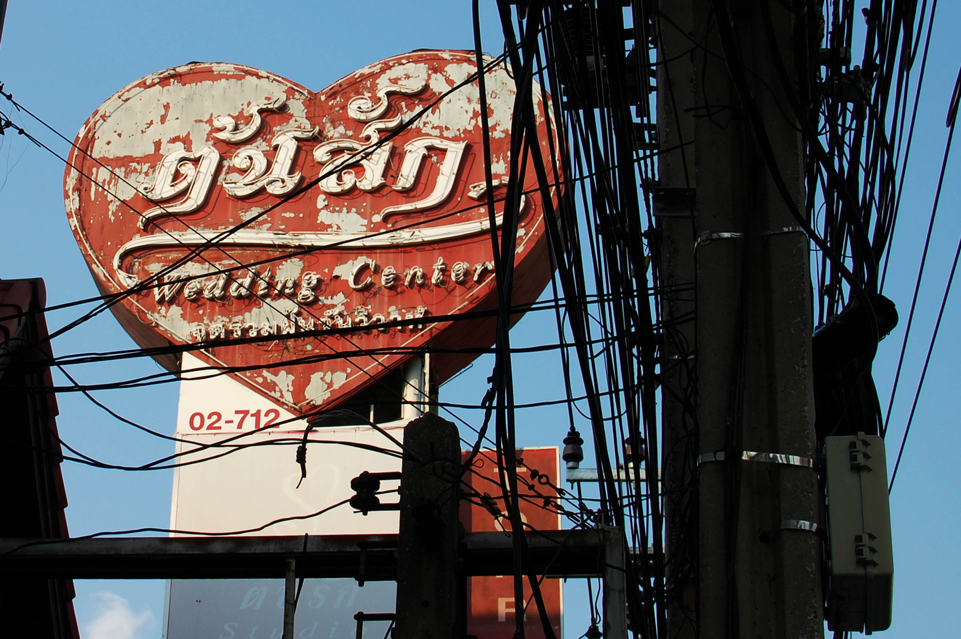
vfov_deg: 25.7
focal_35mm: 52
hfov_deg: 37.9
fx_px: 1400
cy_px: 320
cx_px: 480
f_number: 8
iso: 200
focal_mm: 35
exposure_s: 1/250
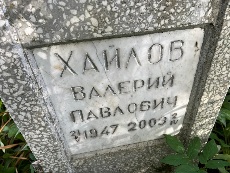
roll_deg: +3.0
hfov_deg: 67.3
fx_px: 173
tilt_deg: -34.2
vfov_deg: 53.1
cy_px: 86
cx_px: 115
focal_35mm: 26
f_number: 1.5
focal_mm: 5.7
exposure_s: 1/243
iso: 40
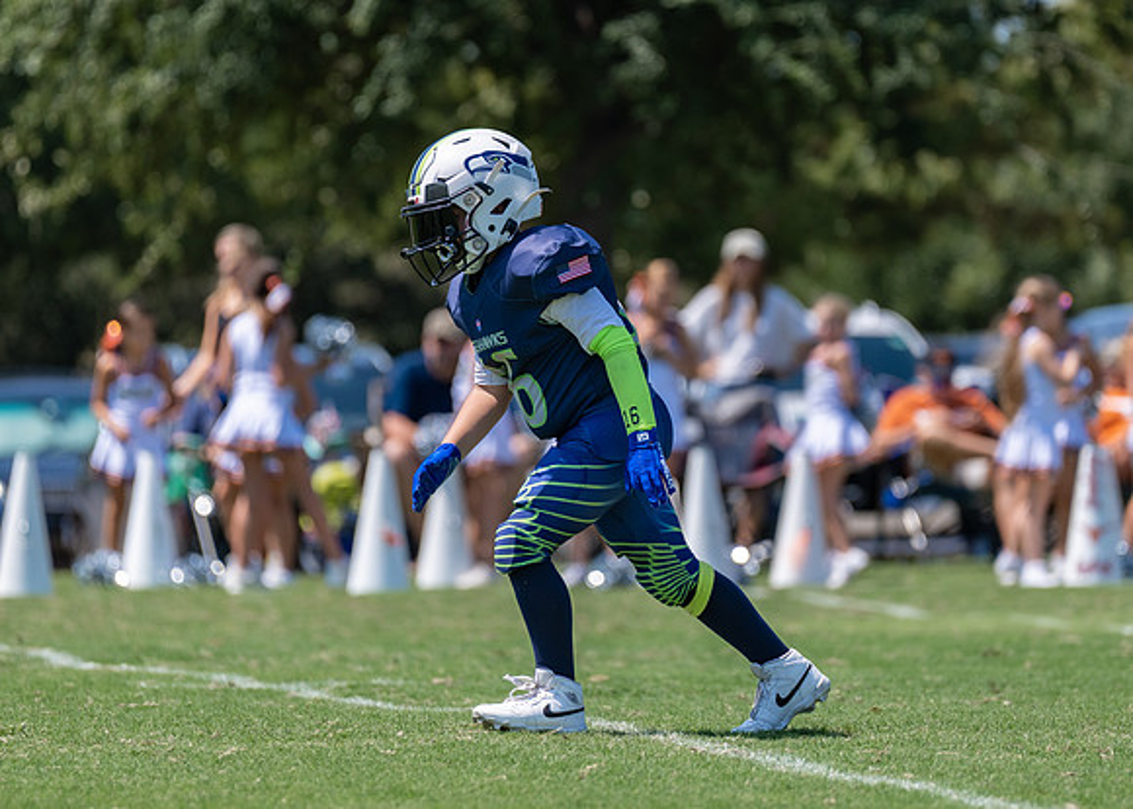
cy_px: 351
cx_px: 581
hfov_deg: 5.5
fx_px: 11855
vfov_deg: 3.9
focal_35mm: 369
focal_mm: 200
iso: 100
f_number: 2.8
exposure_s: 1/2500
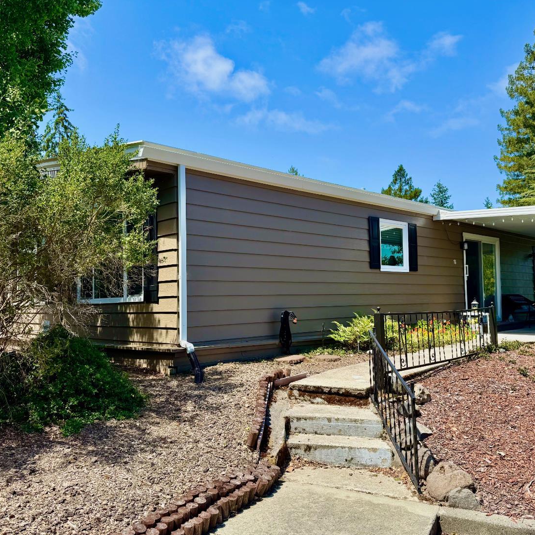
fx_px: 507
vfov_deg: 55.6
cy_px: 273
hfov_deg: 55.6
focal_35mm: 29
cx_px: 285
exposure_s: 1/3021
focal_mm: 6.76
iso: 80
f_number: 1.78
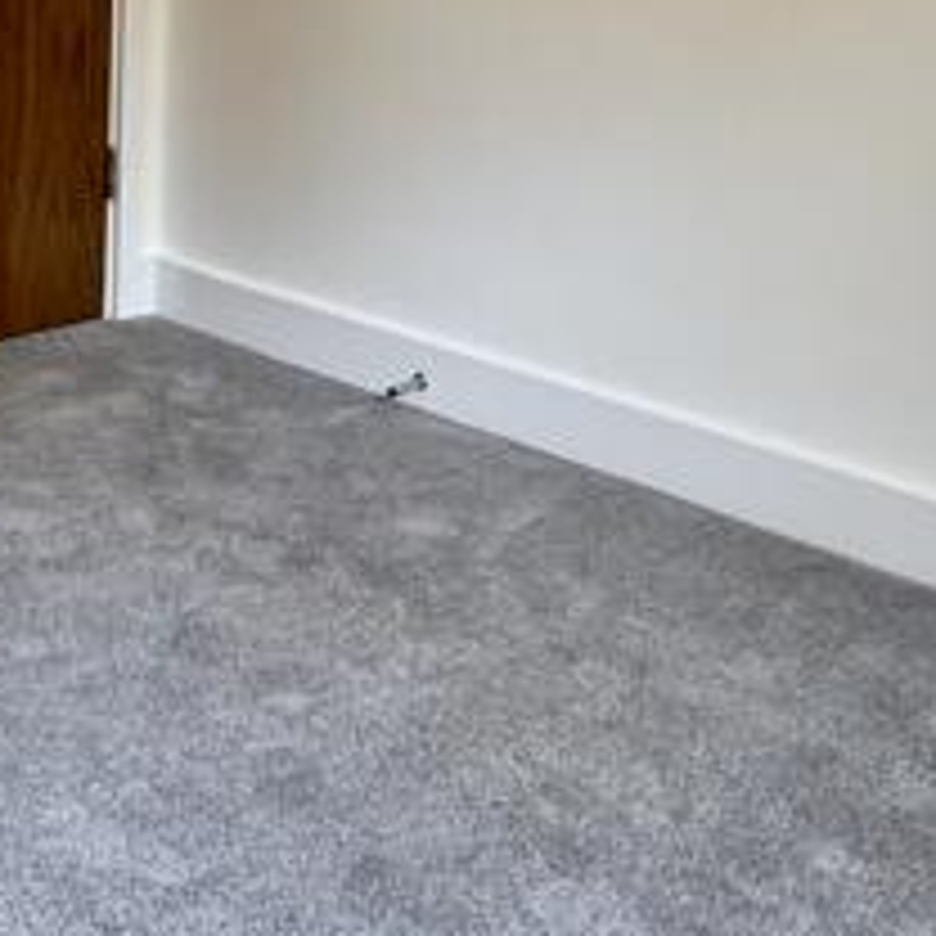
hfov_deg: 28.1
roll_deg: -1.5
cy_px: -112
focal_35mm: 61
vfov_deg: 25.9
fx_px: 1866
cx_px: 364
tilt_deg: -2.6
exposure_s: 1/99
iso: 320
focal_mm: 2.22
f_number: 2.2
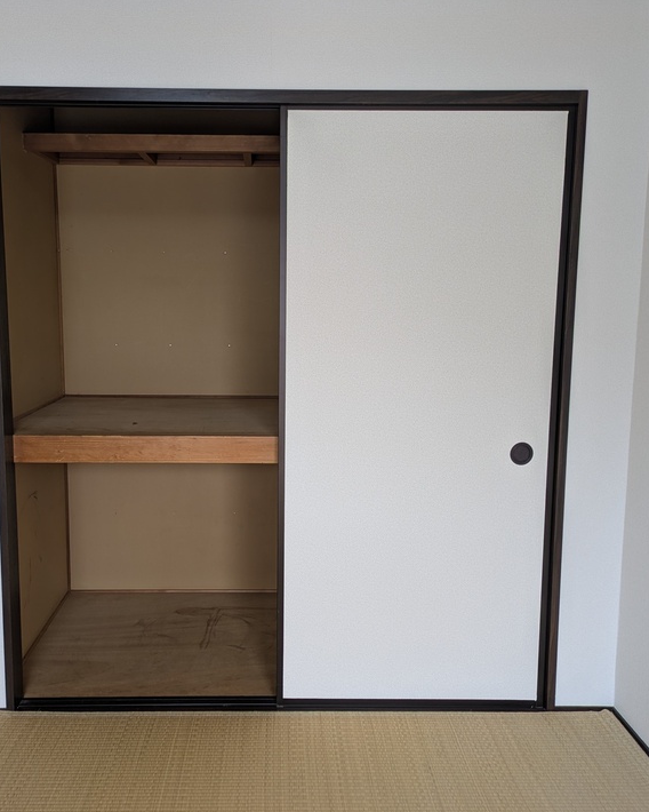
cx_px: 286
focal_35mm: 33
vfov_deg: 54.2
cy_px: 407
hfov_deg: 44.5
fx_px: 792
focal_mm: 5.43
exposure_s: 1/60
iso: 56
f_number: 1.89
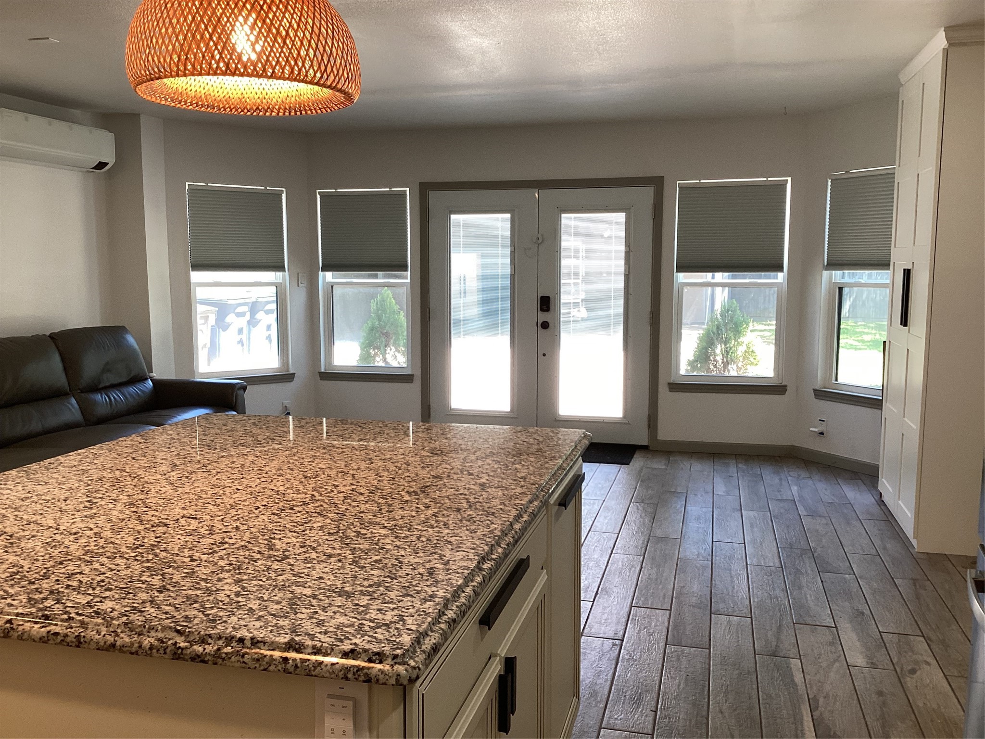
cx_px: 492
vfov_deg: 45.4
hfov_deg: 58.4
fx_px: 882
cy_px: 370
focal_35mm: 31
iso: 80
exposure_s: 1/60
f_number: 2.4
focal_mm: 3.3
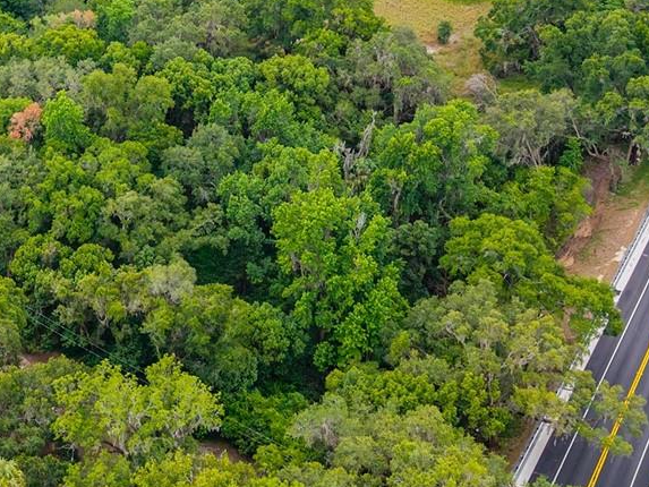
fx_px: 1256
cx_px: 174
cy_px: -43
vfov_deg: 20.9
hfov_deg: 28.6
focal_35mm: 67
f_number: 1.8
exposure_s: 1/2000
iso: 280
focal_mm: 8.67
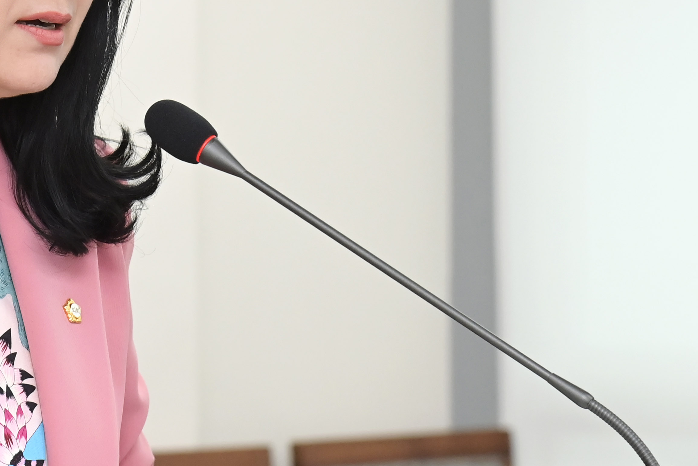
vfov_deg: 5.4
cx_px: 31
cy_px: 166
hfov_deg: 8.1
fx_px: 4905
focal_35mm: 253
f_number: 6.3
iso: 2500
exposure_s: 1/250
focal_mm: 105
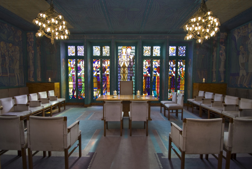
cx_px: 126
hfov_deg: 94.9
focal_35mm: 16
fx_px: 116
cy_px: 84
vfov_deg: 72.2
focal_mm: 11
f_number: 2.8
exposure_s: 1/15
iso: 100
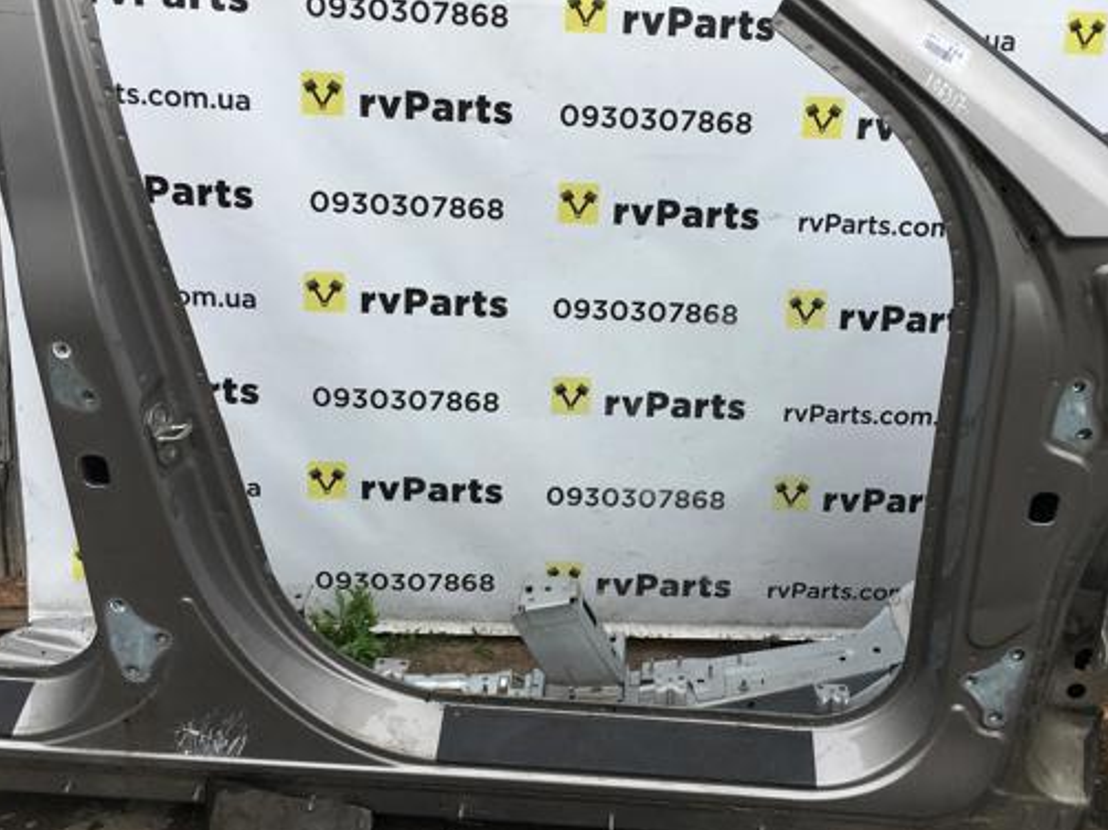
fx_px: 1184
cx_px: 616
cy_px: 386
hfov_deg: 50.1
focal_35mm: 37
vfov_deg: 38.6
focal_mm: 4.15
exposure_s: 1/732
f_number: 2.2
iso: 25
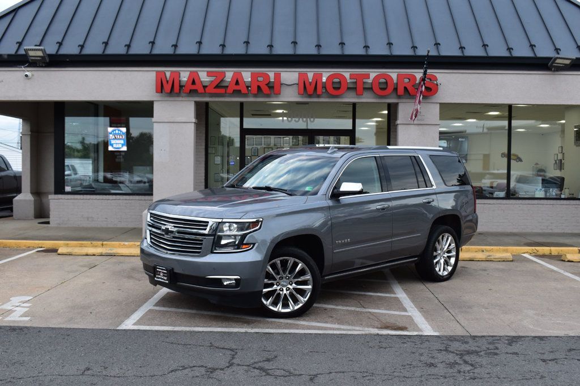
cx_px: 290
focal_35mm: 39
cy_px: 193
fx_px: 628
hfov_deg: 49.6
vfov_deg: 34.2
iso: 400
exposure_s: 1/80
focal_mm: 26
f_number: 8
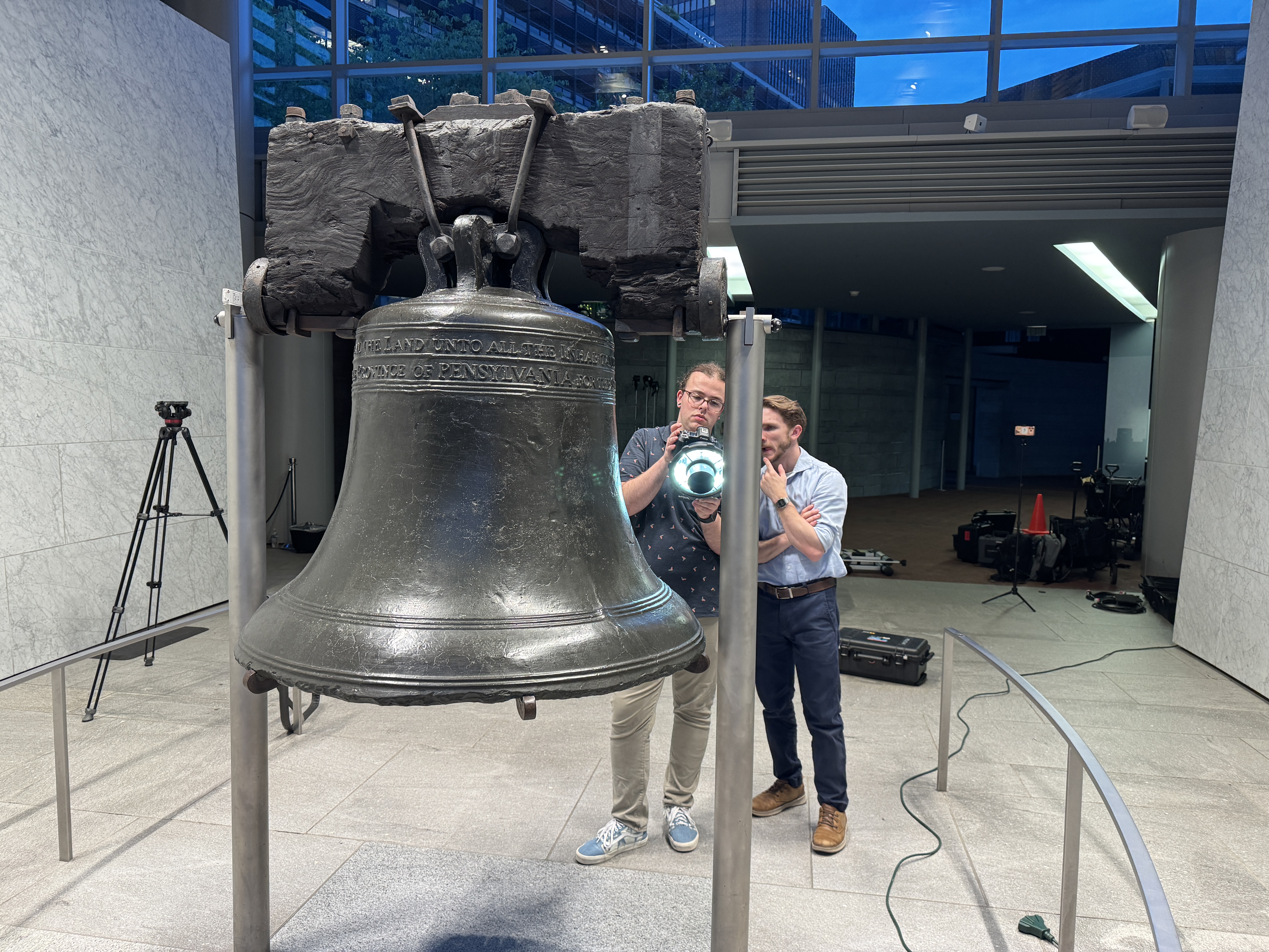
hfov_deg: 71.6
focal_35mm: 24
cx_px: 634
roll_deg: -0.9
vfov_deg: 56.8
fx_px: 880
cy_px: 476
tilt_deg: -6.0
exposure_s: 1/60
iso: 200
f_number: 1.78
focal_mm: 6.76
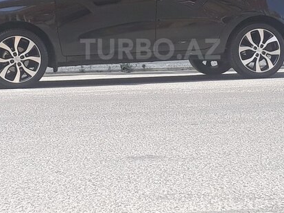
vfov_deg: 32.9
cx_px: 150
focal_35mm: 43
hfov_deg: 43.8
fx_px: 353
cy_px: 49
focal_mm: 3.6
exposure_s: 1/506
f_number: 1.9
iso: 40
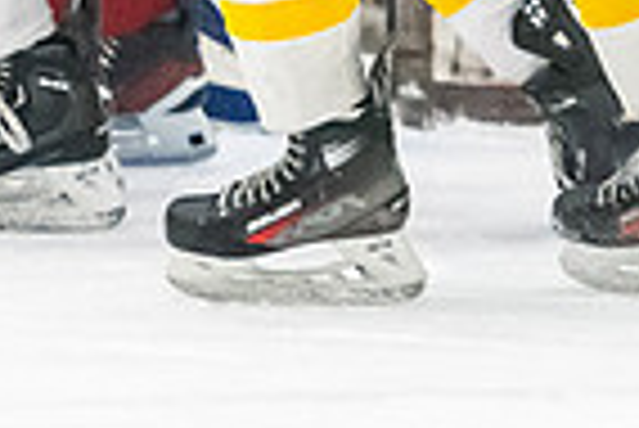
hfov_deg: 2.2
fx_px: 16933
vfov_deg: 1.4
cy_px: 28
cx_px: -638
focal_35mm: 953
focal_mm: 140
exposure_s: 1/800
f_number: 2.8
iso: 4000
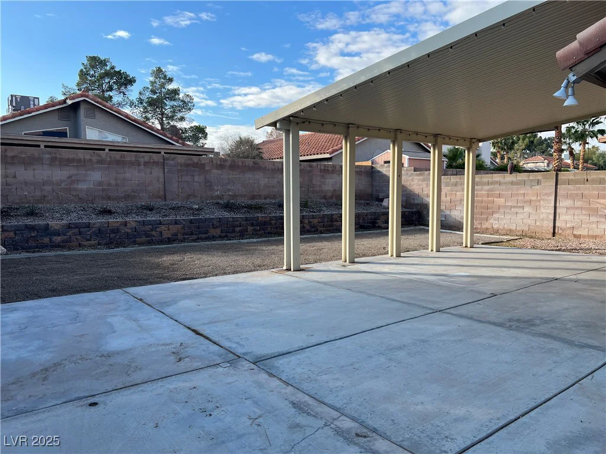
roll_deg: +0.1
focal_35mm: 26
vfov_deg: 53.1
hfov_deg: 67.3
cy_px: 227
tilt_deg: -5.5
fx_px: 455
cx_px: 303
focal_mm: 5.7
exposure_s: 1/1361
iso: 50
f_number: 1.5
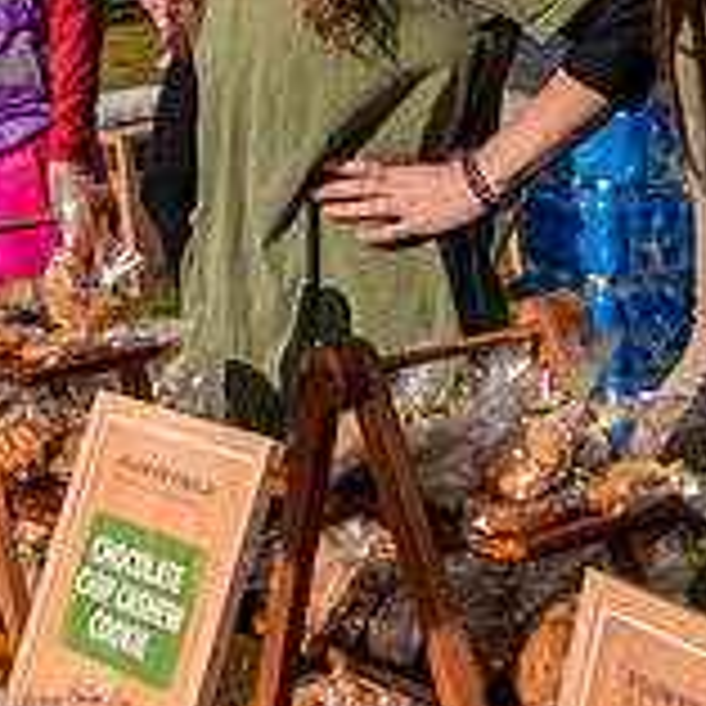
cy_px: -153
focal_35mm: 119
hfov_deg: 14.5
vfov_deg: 14.2
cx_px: 117
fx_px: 2746
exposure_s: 1/1250
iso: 200
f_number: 5
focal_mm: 38
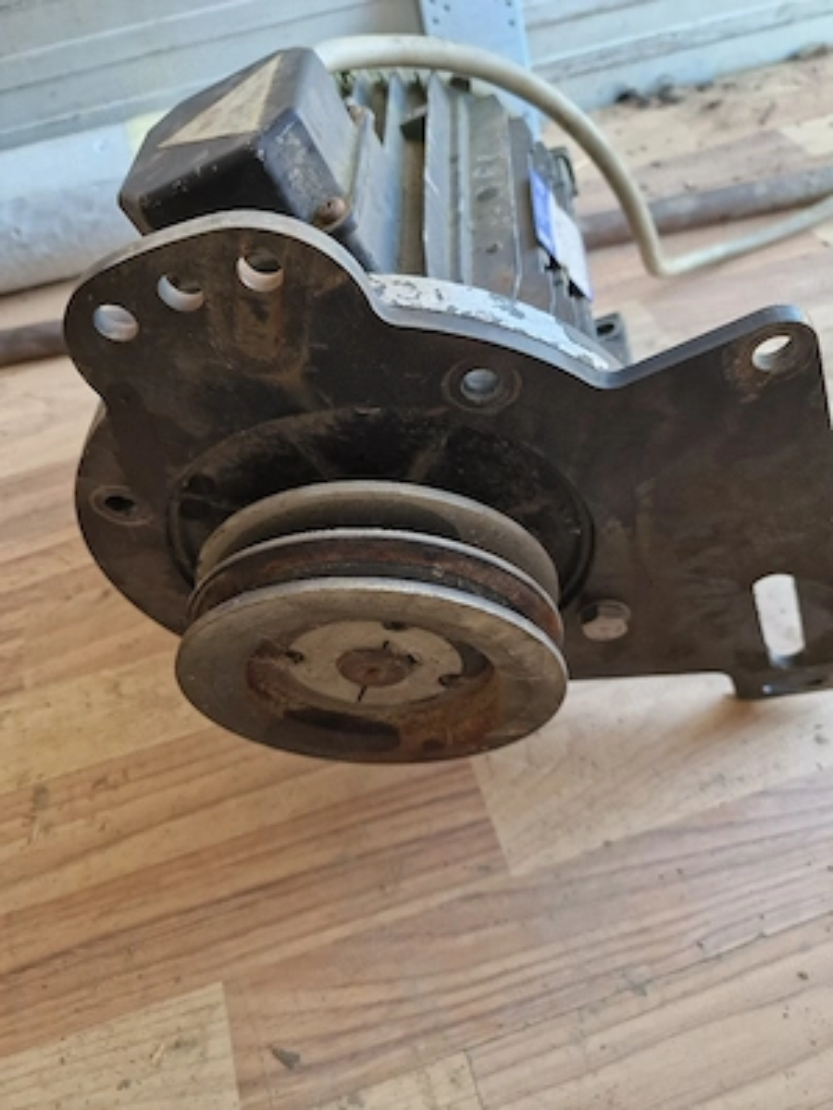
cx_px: 416
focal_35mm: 23
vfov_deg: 73.9
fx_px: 738
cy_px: 555
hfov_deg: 58.9
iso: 125
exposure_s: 1/182
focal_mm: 6.4
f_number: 1.8
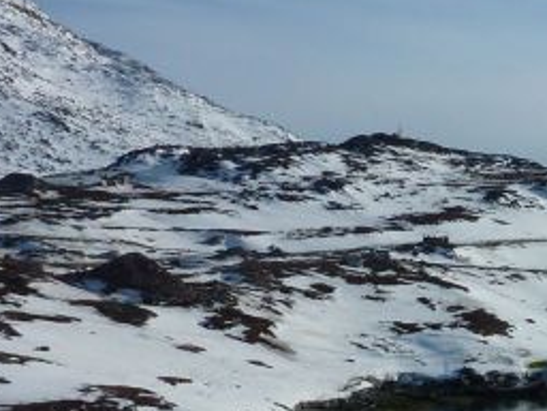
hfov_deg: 21.3
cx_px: 806
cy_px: 274
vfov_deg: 18.8
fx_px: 1233
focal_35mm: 78
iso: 80
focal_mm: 4.1
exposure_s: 1/800
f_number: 5.6
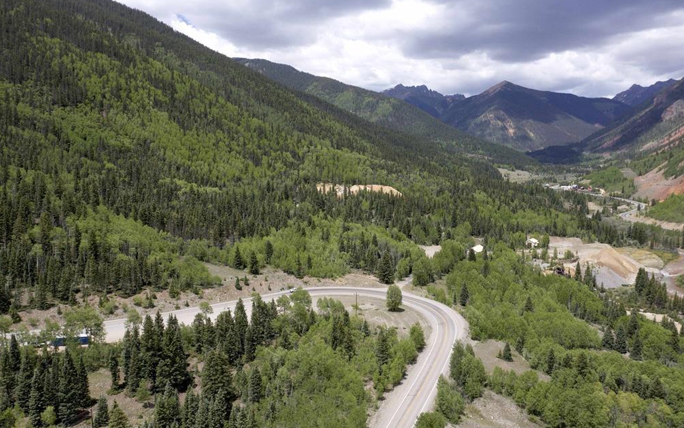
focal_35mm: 29
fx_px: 541
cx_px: 338
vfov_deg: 43.2
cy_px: 216
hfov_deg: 64.6
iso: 100
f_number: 5.6
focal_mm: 10.26
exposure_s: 1/500
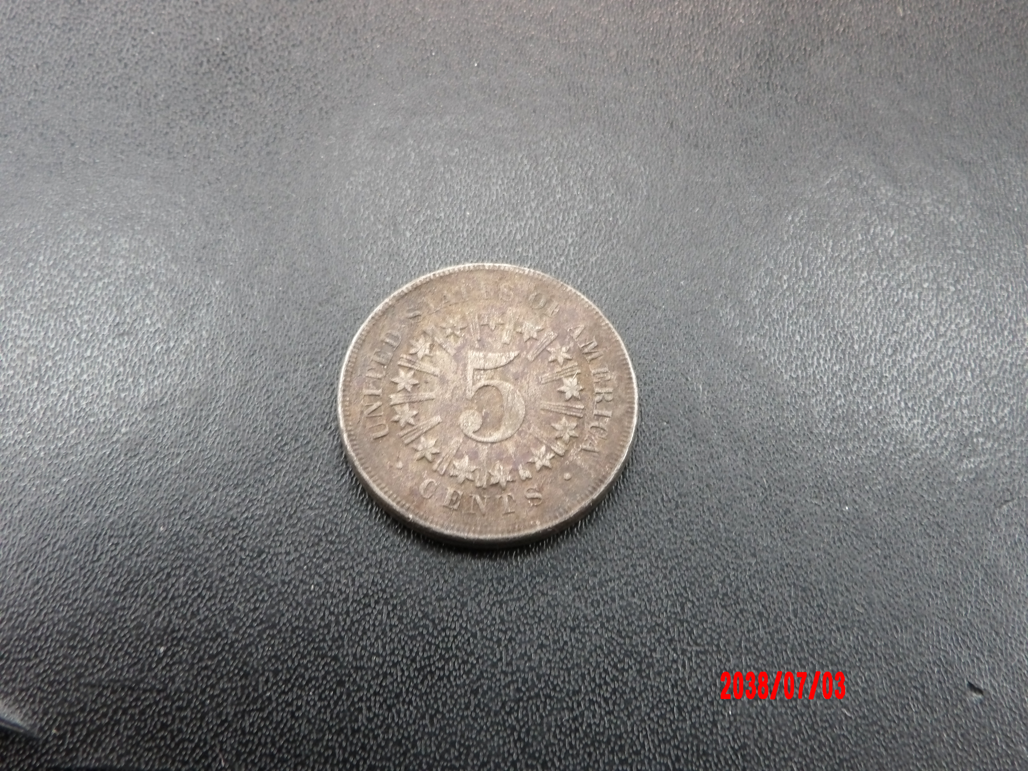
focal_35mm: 42
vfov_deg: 34.3
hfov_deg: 44.8
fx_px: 1247
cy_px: 386
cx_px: 514
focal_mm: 7.6
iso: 312
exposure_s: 1/15
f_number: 4.9
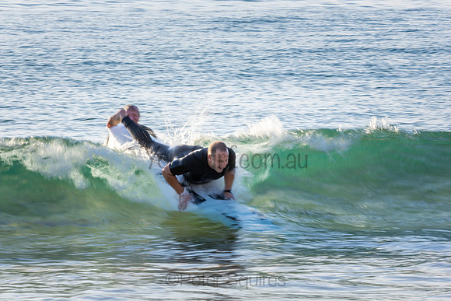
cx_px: 226
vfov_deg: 4.0
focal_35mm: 345
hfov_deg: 6.0
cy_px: 150
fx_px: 4323
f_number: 25
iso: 100
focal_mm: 230
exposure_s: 1/20
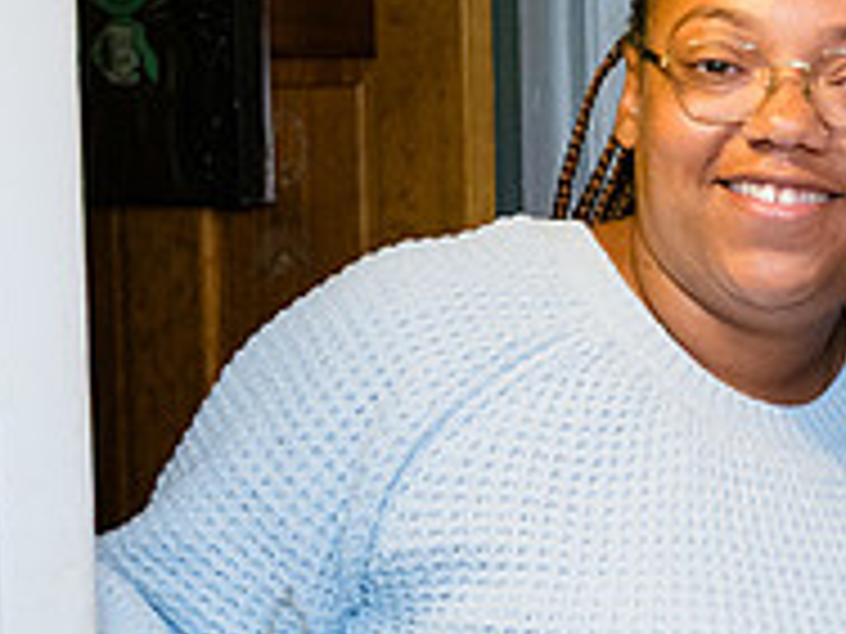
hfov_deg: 14.3
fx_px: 3299
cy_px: 425
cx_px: 895
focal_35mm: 135
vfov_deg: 11.0
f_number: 4
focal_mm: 38
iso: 6400
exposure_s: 1/320
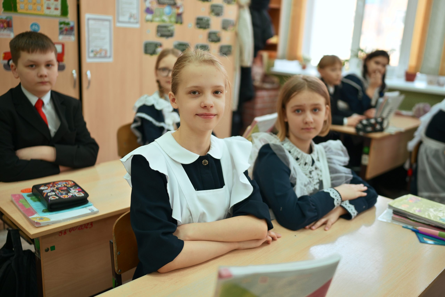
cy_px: 148
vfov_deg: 37.9
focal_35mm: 35
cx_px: 222
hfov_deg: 54.4
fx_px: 433
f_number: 1.8
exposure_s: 1/250
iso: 200
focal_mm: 35
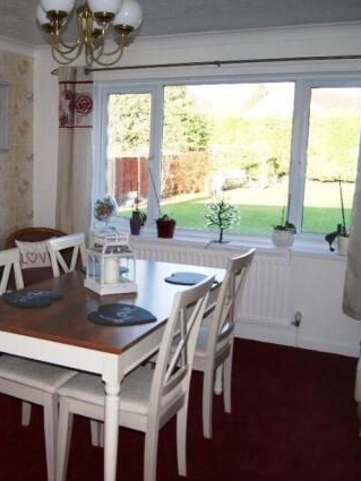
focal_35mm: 40
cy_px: 237
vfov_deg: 46.8
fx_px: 556
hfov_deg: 35.1
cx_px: 86
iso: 320
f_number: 4
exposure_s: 1/160
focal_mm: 18
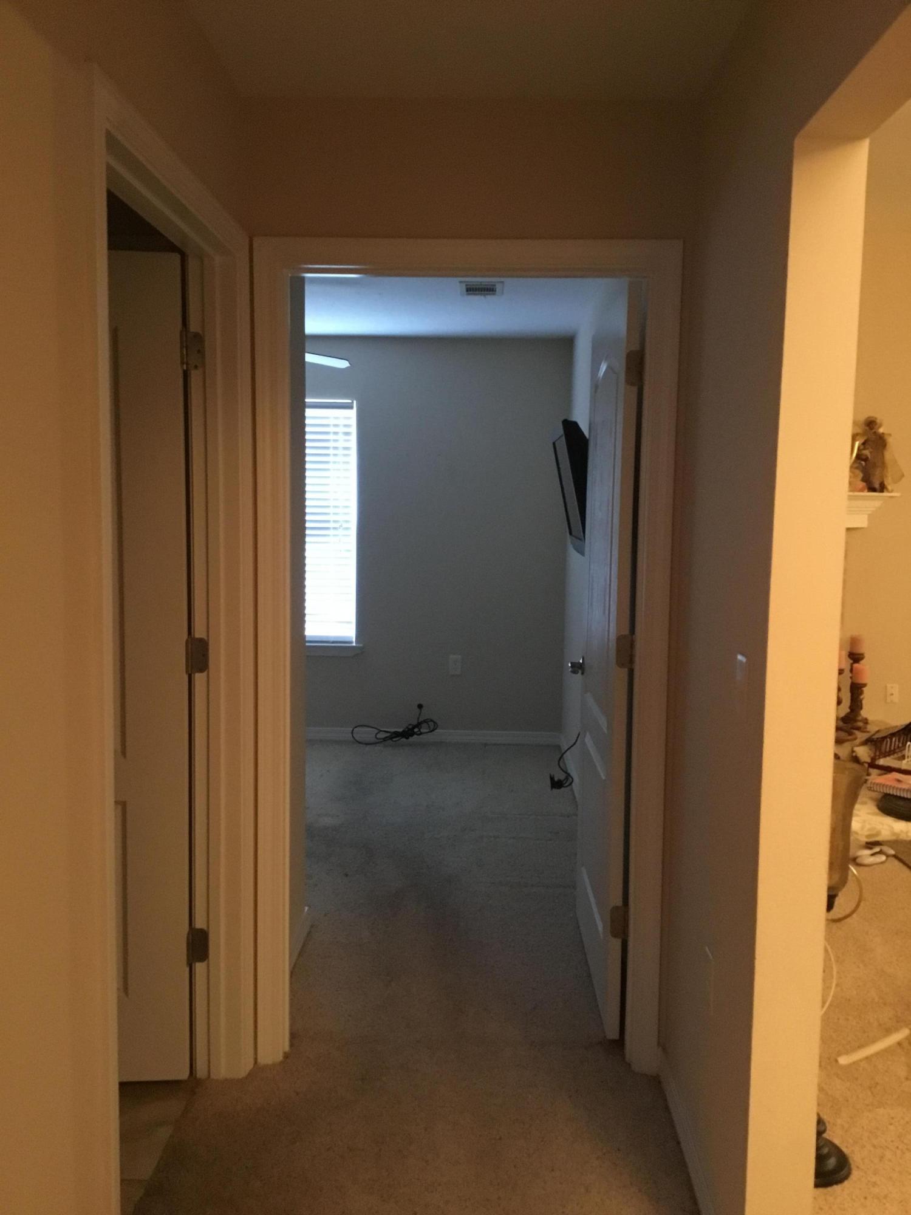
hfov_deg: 45.4
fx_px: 1088
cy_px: 608
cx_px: 456
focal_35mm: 31
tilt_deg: -6.0
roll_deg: +0.3
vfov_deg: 58.4
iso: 400
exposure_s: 1/17
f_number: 2.4
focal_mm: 3.3
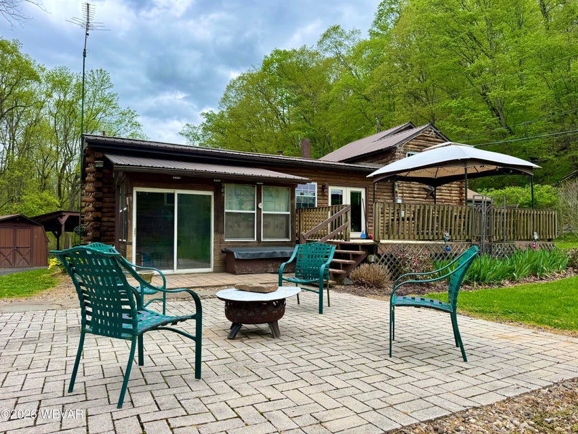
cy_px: 217
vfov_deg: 56.8
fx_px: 401
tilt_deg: +2.7
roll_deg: -1.0
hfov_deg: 71.6
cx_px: 289
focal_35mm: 24
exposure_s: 1/1366
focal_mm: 6.86
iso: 80
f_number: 1.78
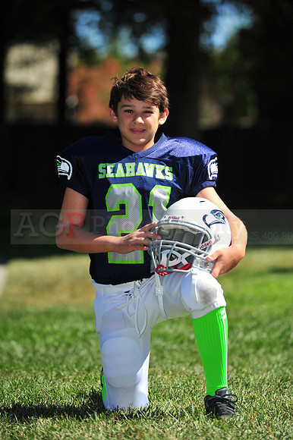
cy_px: 220
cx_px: 146
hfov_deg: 7.4
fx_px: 2261
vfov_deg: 11.1
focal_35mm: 185
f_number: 4.5
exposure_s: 1/4000
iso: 400
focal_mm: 185
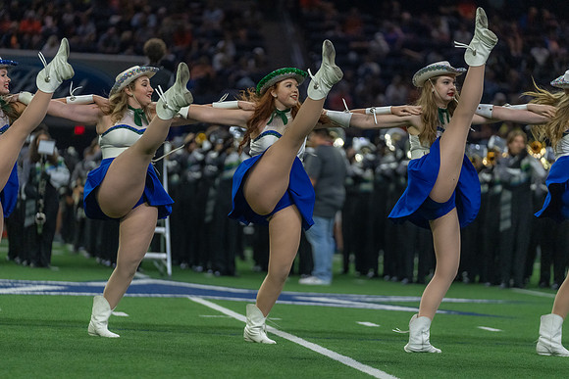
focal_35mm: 174
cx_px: 284
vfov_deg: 7.9
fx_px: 2751
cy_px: 190
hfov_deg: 11.8
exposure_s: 1/1250
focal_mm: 174
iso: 4000
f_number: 2.8
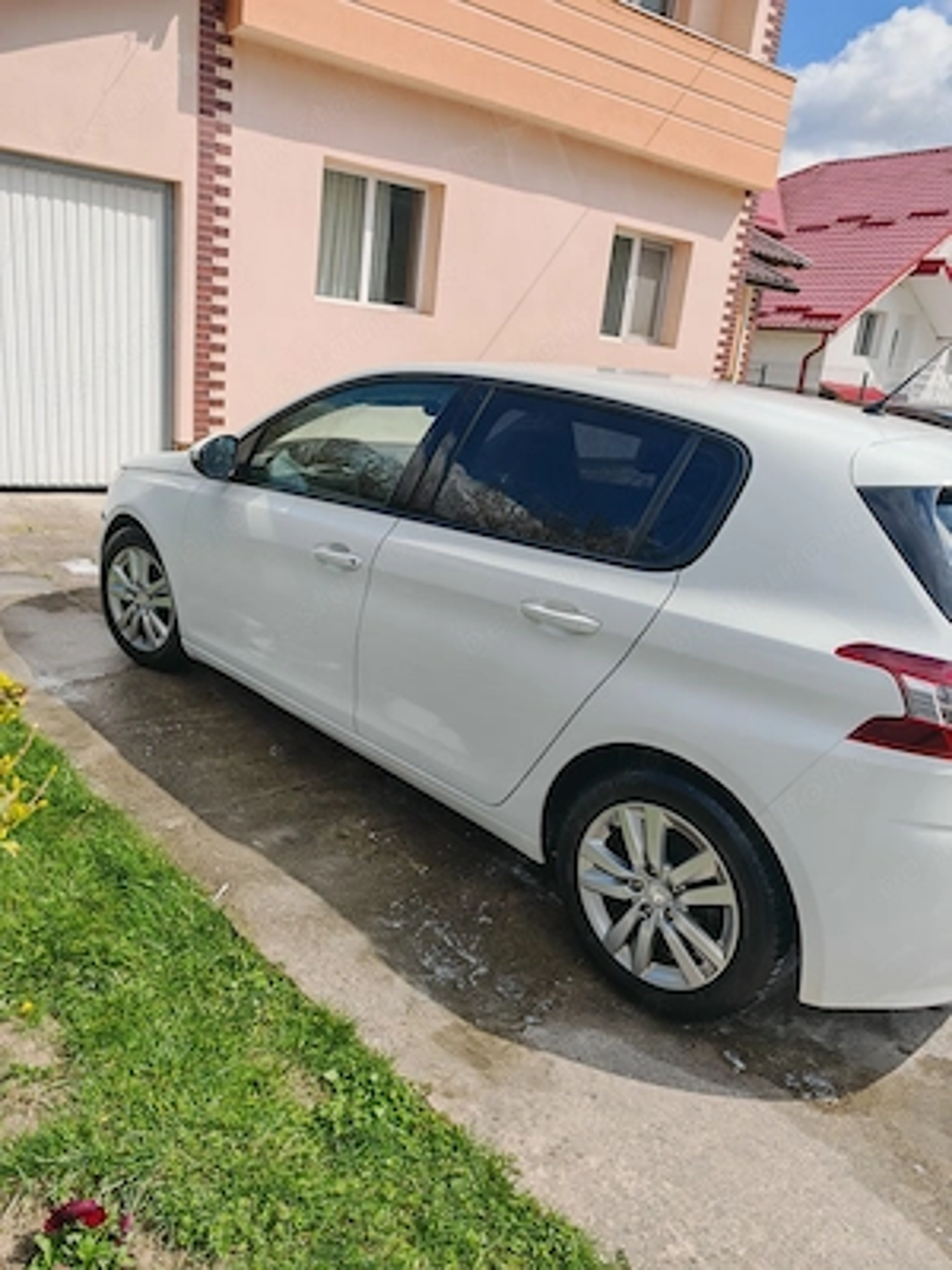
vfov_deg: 71.6
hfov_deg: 56.8
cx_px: 476
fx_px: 880
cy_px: 635
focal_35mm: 24
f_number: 2
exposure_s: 1/8800
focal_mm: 6.83
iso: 100
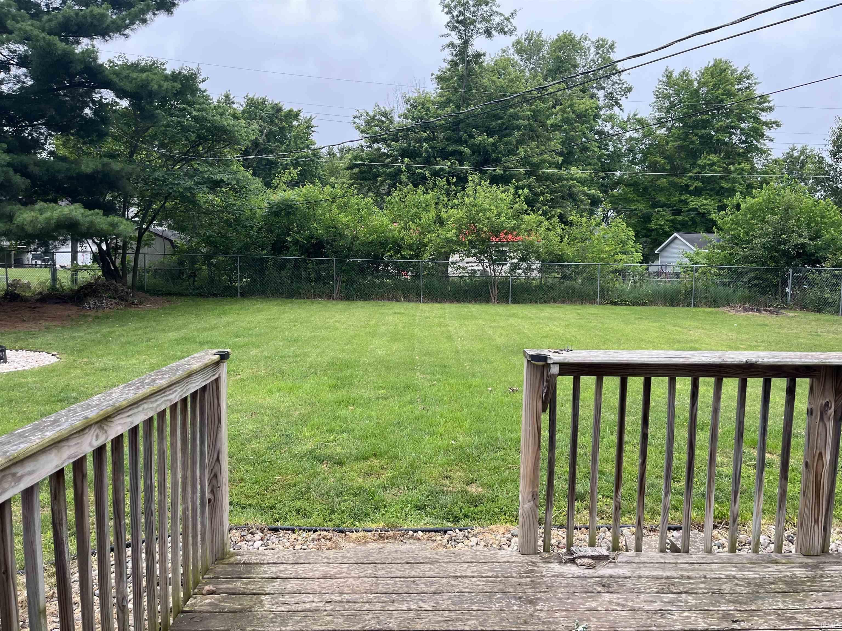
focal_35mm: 26
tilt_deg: -6.1
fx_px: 632
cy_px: 316
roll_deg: -1.0
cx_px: 421
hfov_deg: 67.3
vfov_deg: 53.1
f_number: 1.6
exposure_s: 1/187
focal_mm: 5.1
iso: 50
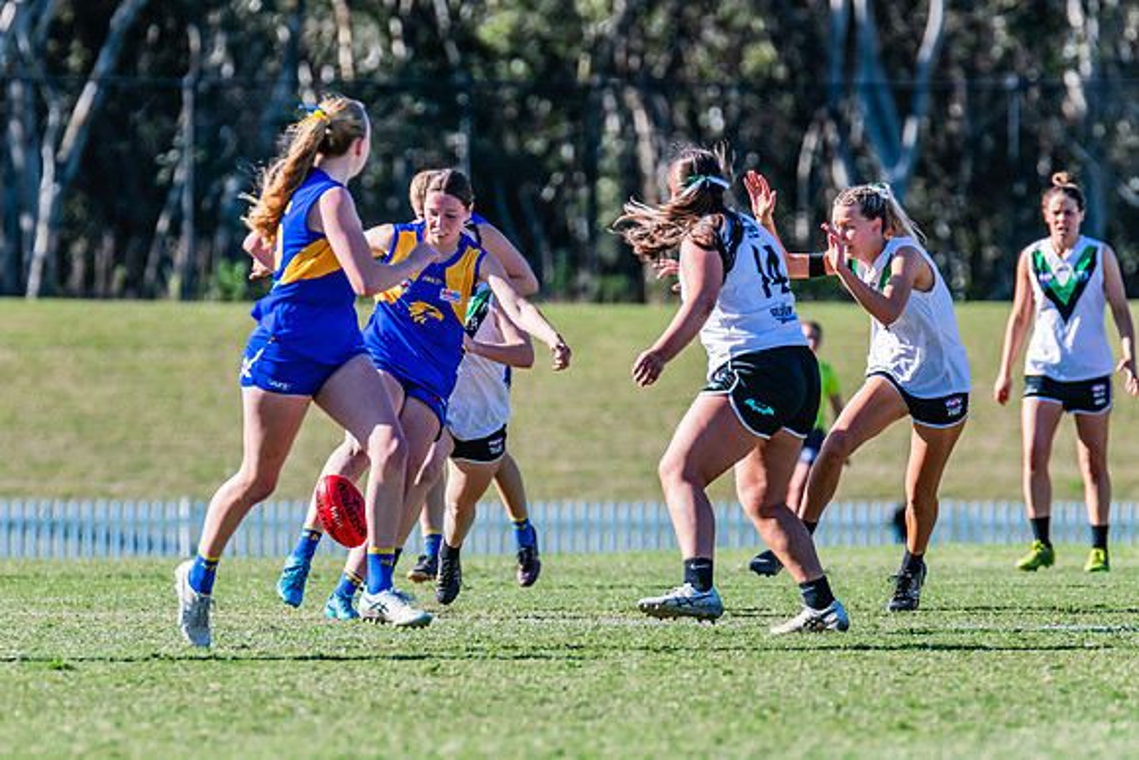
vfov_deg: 2.6
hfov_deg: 3.9
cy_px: 365
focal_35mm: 529
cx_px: 428
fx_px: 16728
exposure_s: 1/1250
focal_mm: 420
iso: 640
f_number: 7.1
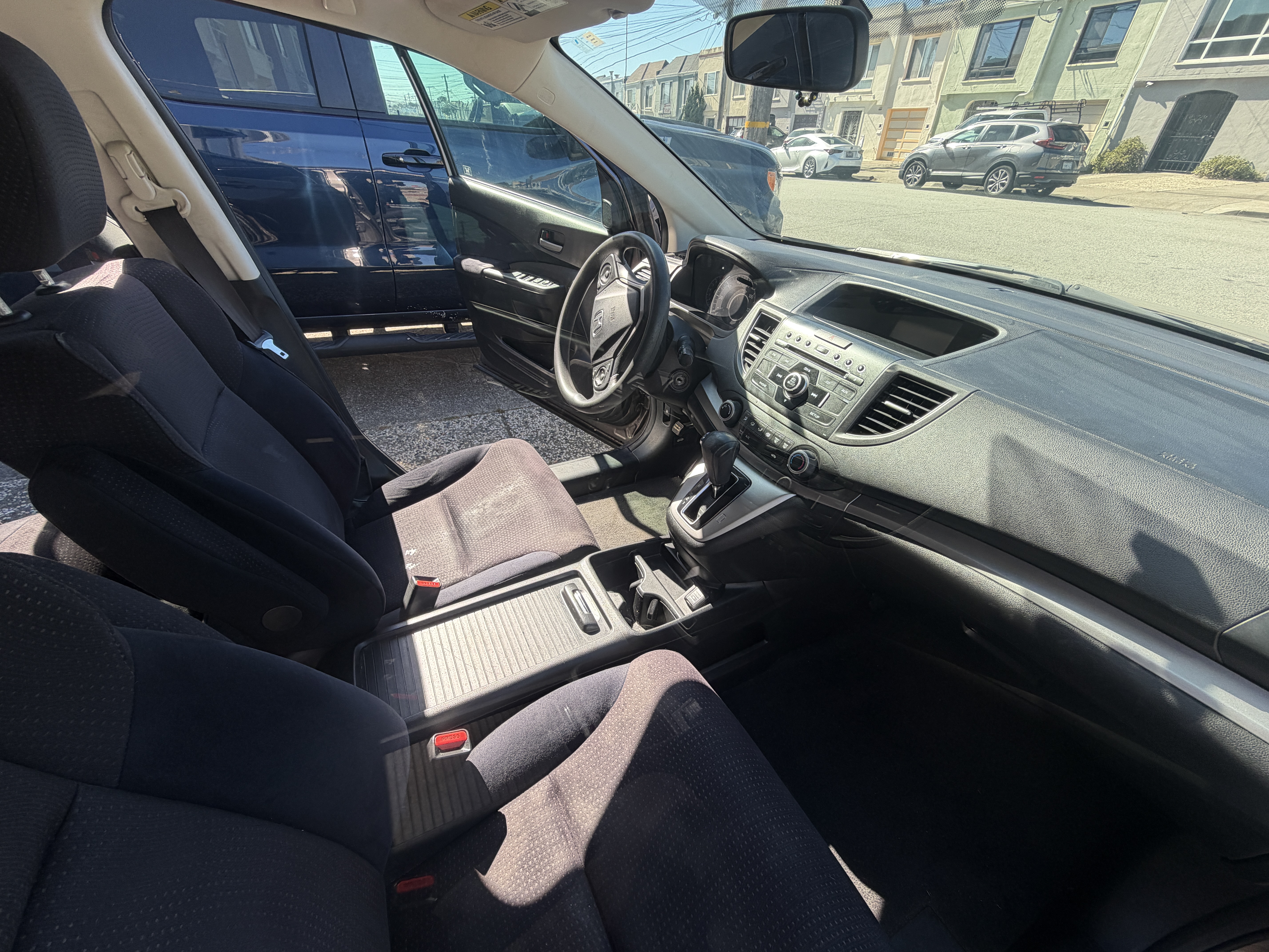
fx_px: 513
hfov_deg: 102.1
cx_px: 634
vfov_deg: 85.7
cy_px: 476
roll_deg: +1.2
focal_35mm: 14
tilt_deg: -35.6
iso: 40
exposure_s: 1/215
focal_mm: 2.22
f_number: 2.2
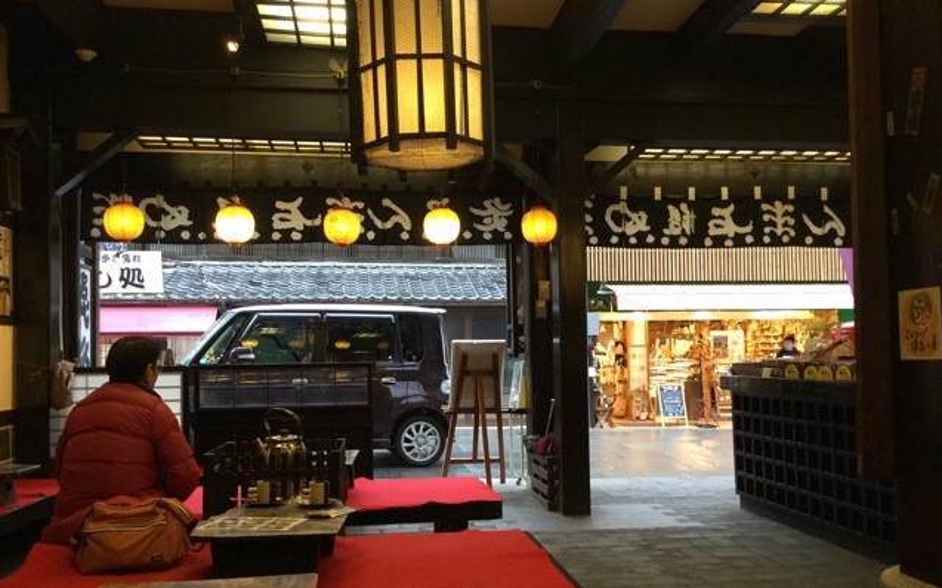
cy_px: 327
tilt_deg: +0.7
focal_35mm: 33
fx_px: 847
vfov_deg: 38.3
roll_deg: -0.5
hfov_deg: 58.1
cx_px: 472
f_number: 2.4
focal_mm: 3.3
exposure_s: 1/30
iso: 100
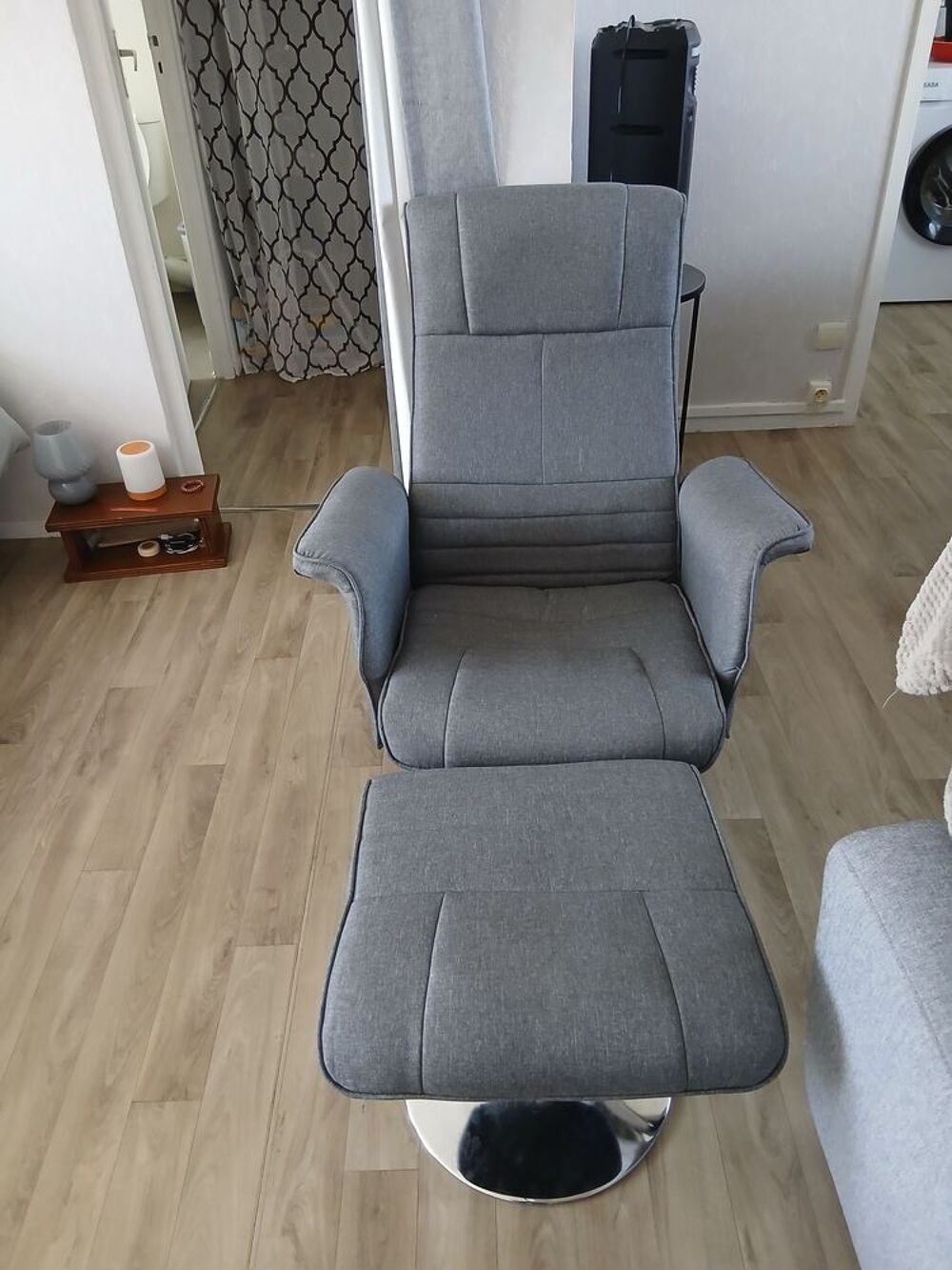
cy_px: 635
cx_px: 476
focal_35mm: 26
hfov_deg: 53.1
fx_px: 953
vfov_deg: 67.3
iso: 250
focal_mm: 3.98
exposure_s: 1/33.3
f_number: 1.8
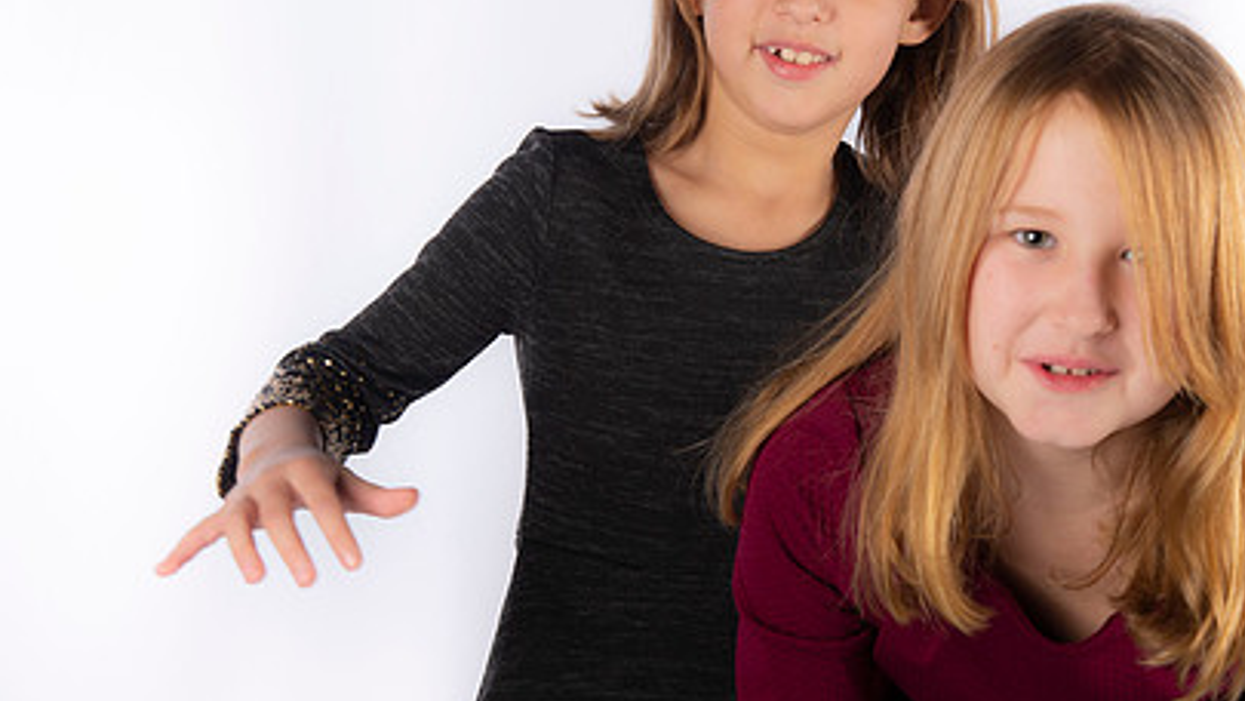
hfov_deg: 20.3
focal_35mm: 105
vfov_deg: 11.5
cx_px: 852
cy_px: 320
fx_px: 3467
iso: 100
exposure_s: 1/200
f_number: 6.3
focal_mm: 70
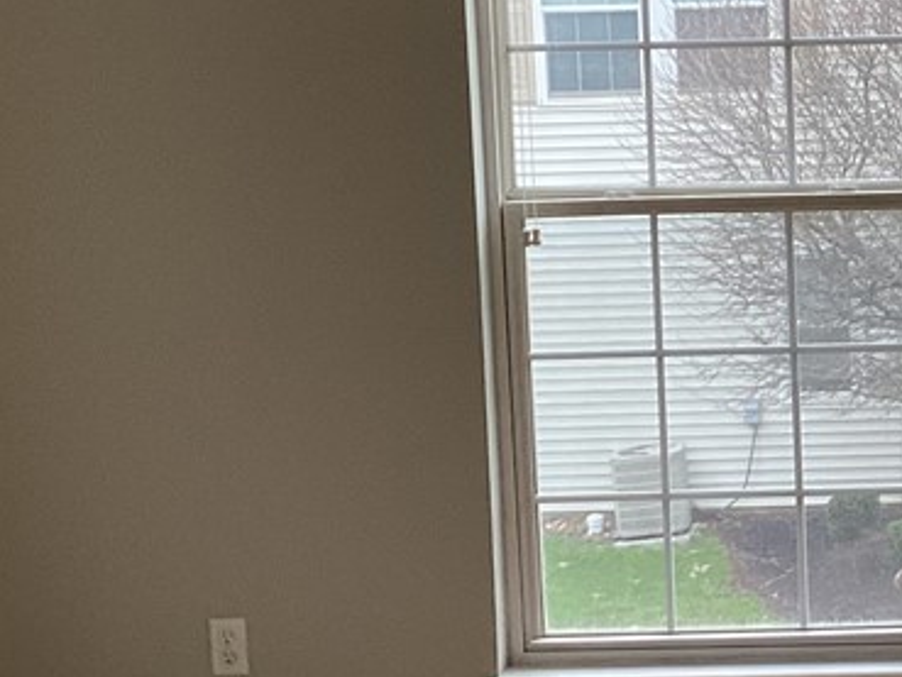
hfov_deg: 21.4
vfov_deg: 17.1
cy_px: 188
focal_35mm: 86
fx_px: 2242
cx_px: 1032
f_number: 2.4
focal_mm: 3.3
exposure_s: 1/120
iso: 50
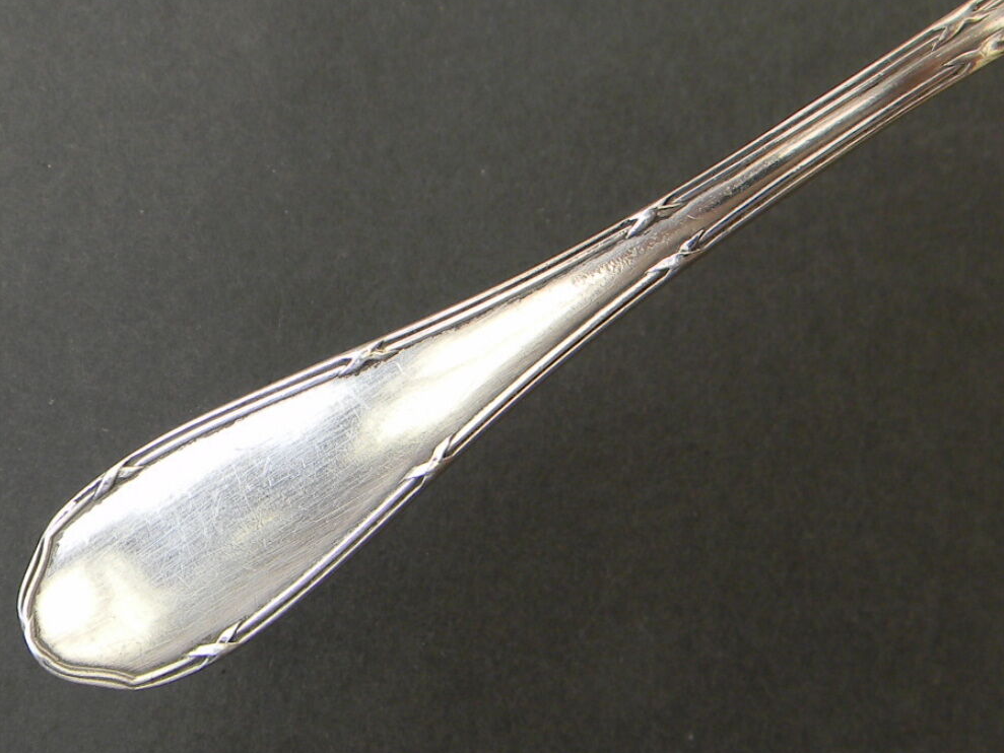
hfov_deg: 61.7
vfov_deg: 48.2
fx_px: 841
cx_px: 501
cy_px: 375
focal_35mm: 29
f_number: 3.5
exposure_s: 1/190
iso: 80
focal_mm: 5
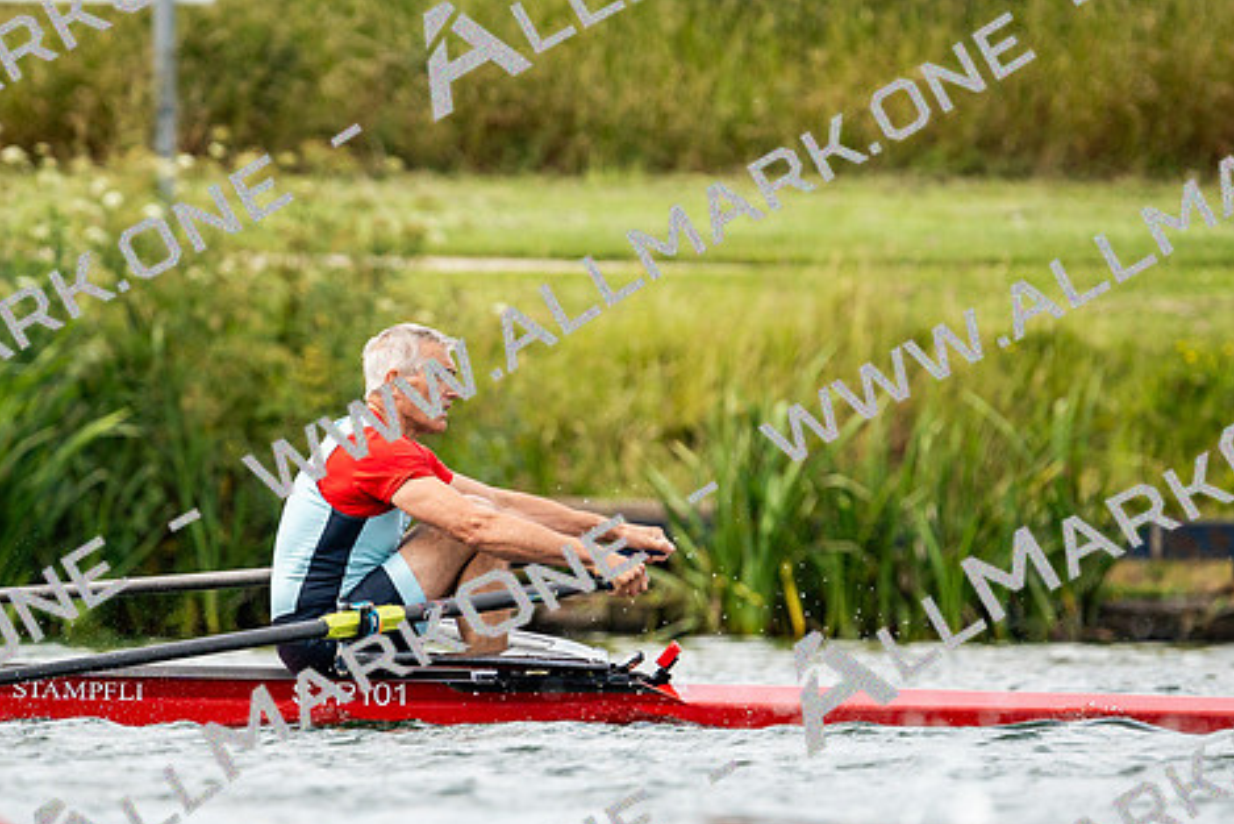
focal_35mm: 1113
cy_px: 507
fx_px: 38161
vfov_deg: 1.2
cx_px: 568
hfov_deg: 1.9
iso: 640
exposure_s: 1/2000
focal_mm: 600
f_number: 6.3
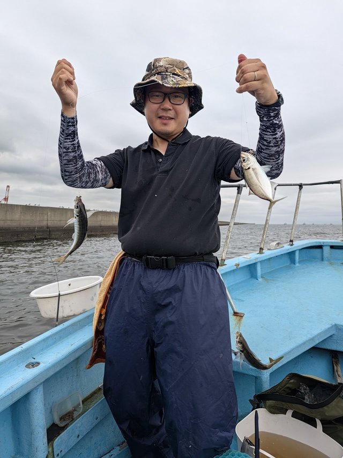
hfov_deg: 58.9
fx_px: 304
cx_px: 172
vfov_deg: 73.9
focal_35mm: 23
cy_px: 229
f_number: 1.7
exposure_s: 1/659
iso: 15
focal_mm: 5.28
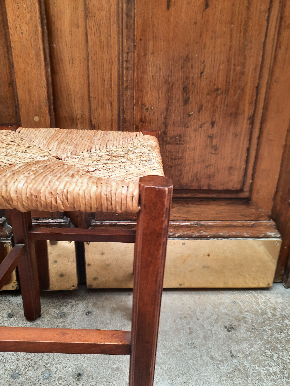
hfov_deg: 54.9
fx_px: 279
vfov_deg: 69.4
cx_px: 145
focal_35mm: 25
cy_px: 193
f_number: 2
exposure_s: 1/50
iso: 40
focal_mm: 4.6
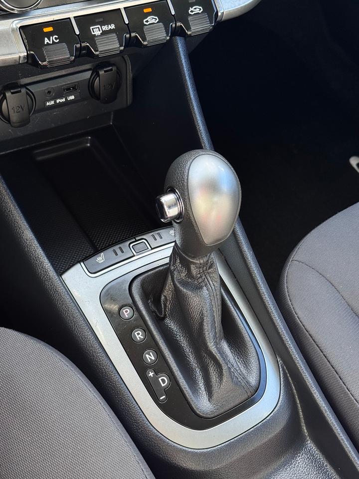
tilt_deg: -48.2
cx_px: 180
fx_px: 664
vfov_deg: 39.7
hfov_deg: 30.3
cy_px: 240
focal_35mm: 48
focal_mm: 6.76
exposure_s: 1/121
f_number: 1.78
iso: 64
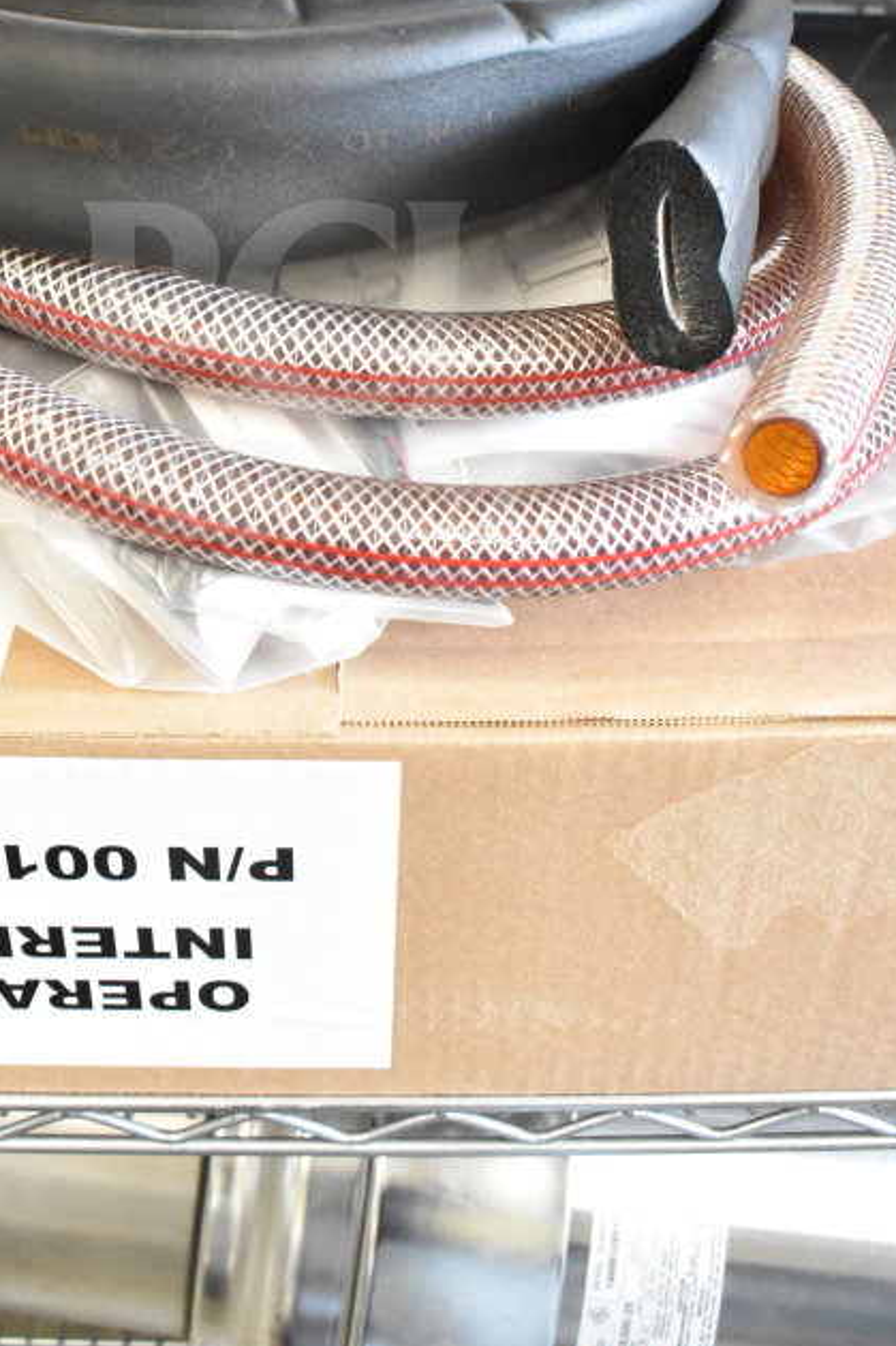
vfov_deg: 40.2
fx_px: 1793
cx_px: 274
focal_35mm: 48
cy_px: 371
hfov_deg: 27.8
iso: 6400
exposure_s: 1/125
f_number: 5.6
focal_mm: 22
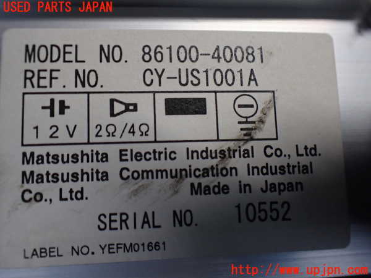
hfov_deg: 60.0
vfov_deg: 46.8
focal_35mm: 30
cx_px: 186
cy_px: 139
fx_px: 322
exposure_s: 1/125
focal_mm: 5.4
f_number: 2.3
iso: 500
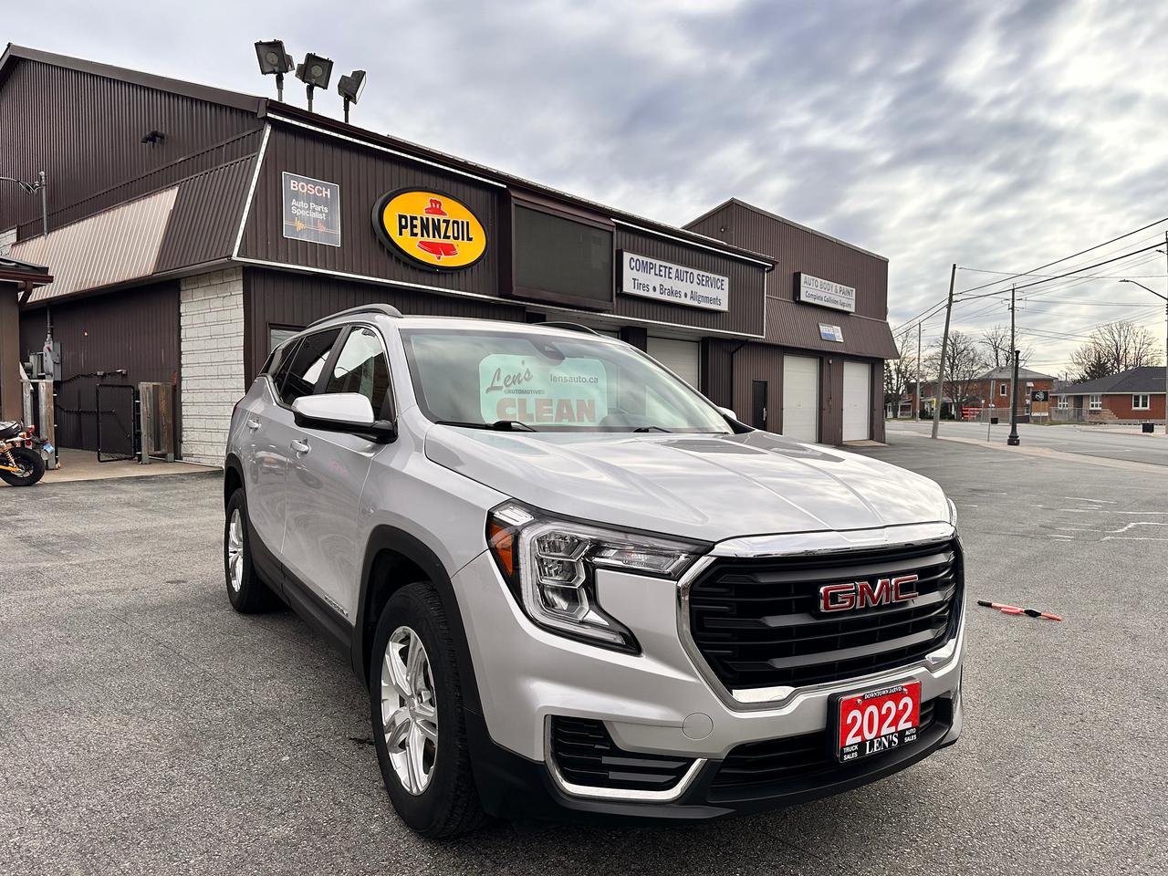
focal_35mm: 24
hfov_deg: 71.6
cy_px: 438
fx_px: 810
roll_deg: -0.1
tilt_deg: -1.2
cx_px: 584
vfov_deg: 56.8
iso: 80
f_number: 1.78
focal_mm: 6.86
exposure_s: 1/3861
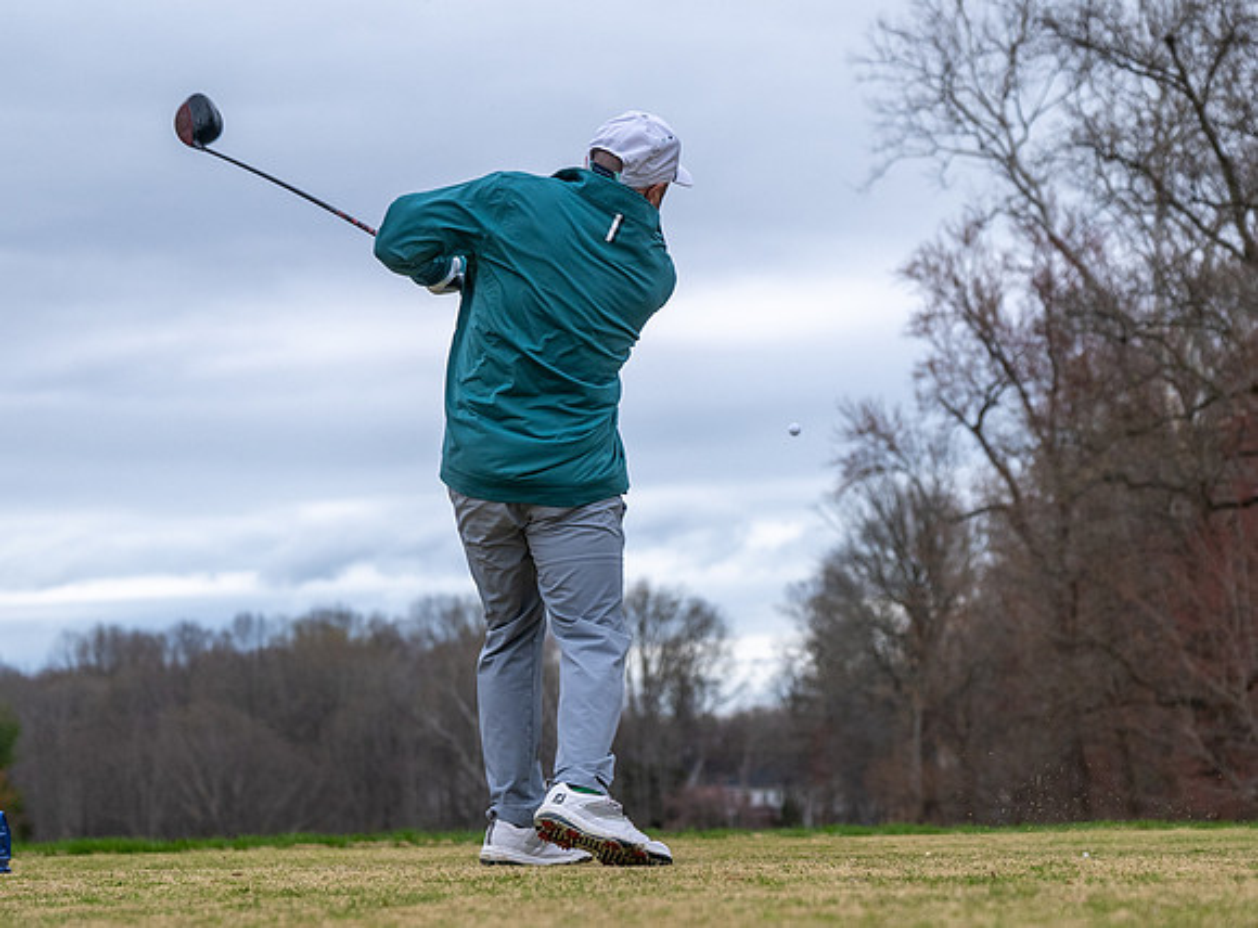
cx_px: 732
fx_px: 3703
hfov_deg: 19.3
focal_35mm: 102
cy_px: 629
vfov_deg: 14.3
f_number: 2.8
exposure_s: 1/3200
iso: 220
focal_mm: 45
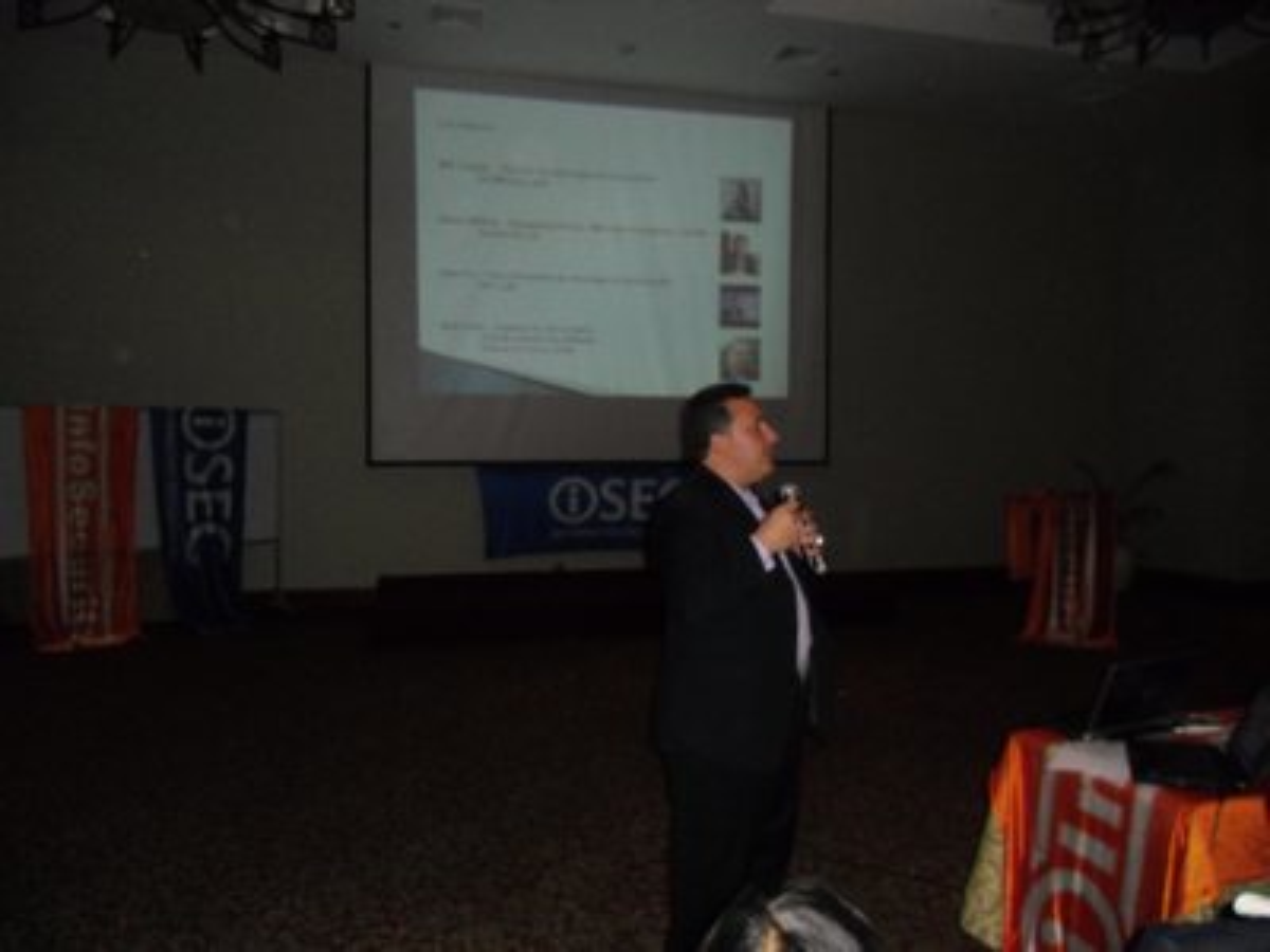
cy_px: 476
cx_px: 635
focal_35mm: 27
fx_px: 991
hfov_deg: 65.3
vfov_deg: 51.4
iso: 400
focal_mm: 4.9
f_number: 3.2
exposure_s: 1/60
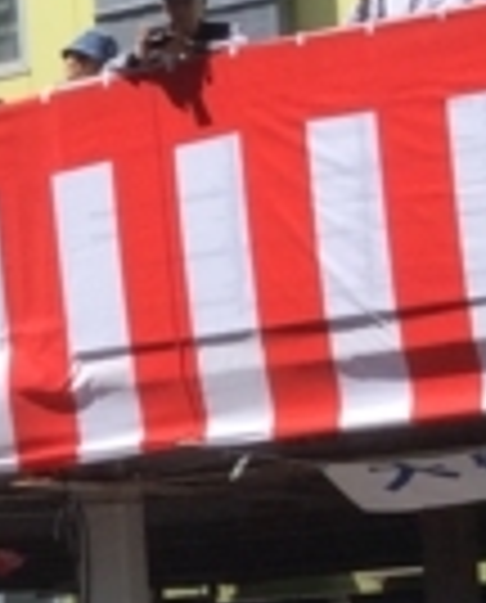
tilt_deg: -0.4
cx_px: -580
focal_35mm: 180
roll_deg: +3.4
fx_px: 3222
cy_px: 738
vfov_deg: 10.5
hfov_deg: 8.1
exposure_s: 1/1359
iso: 25
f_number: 2.4
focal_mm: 3.3
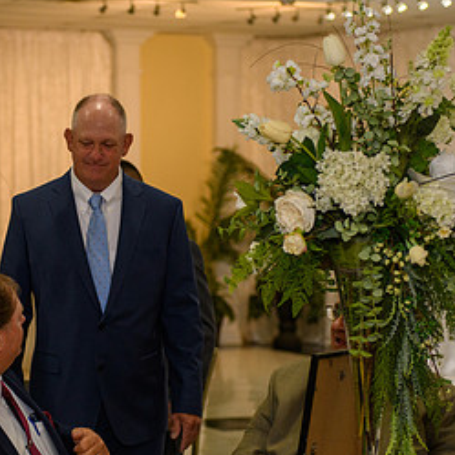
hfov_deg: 13.9
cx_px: 100
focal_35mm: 125
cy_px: 247
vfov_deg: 14.0
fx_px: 1859
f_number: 2.8
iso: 320
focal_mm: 60
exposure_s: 1/200
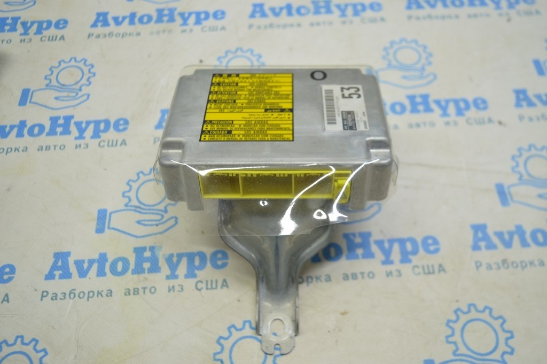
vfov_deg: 38.3
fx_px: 524
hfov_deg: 55.1
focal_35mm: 34
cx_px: 274
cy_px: 182
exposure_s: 1/50
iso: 400
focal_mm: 23
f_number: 3.8
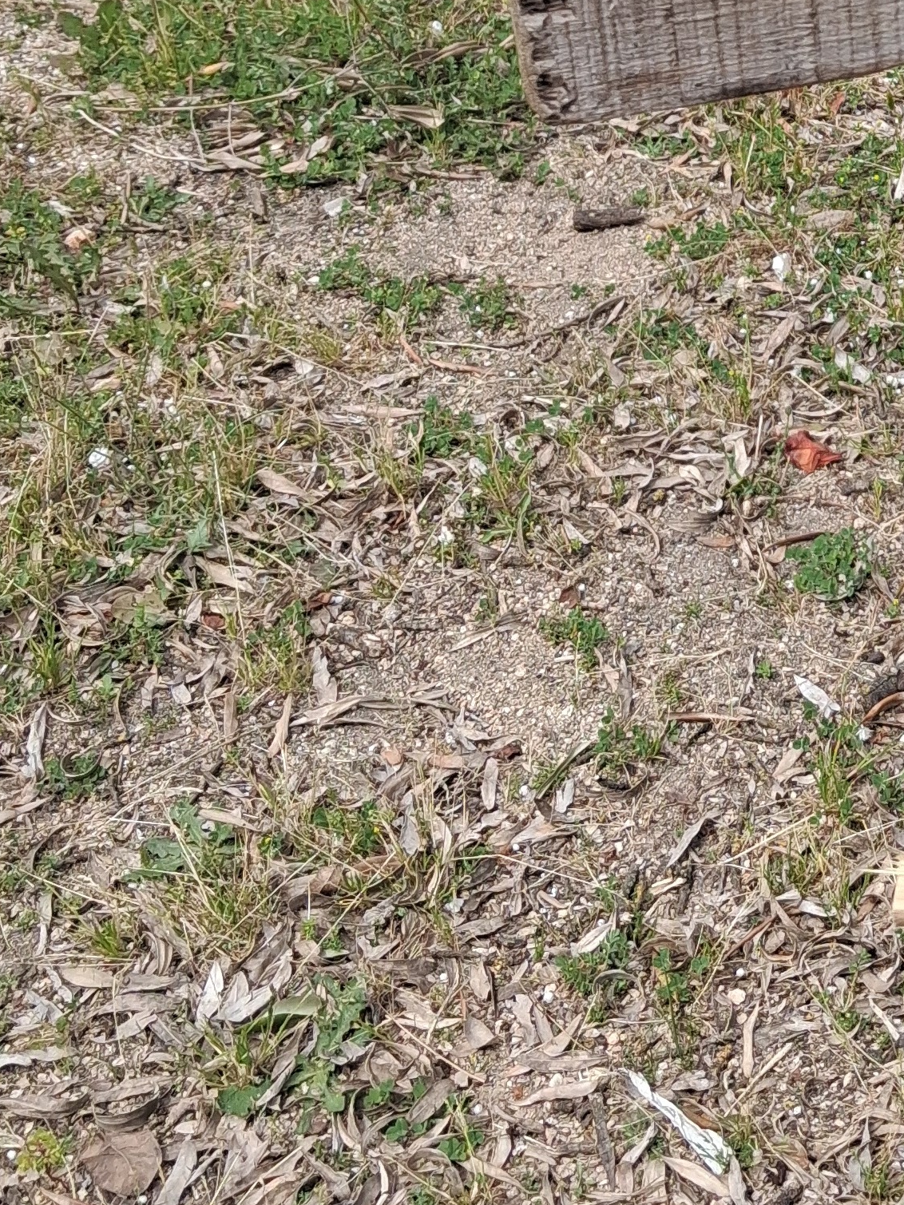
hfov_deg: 19.1
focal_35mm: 73
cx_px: 1083
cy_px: 78
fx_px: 2542
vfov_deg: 25.7
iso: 25
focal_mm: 4
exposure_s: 1/367
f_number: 1.8
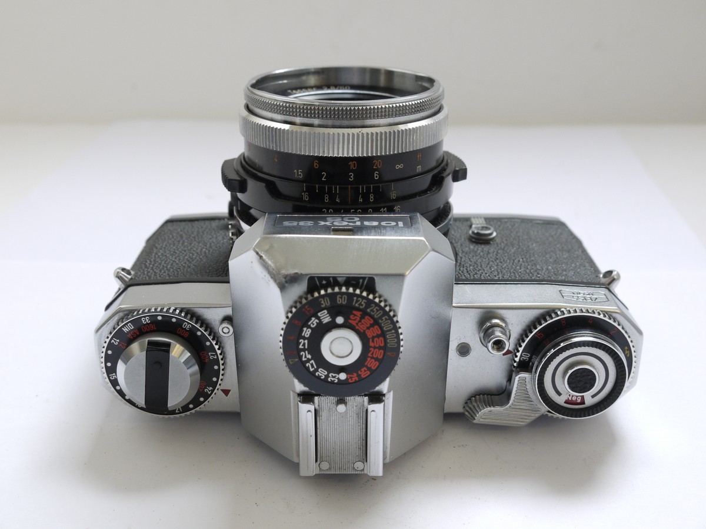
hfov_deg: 41.2
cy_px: 264
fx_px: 938
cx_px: 353
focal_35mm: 46
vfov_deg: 31.5
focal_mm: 23
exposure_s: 1/25
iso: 400
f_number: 10
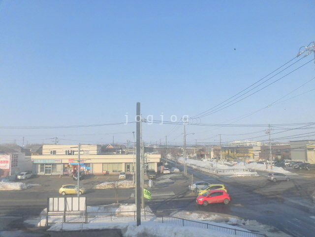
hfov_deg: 71.6
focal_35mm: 24
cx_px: 158
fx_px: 218
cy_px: 118
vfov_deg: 56.8
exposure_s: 1/200
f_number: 7.8
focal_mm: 4.3
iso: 100
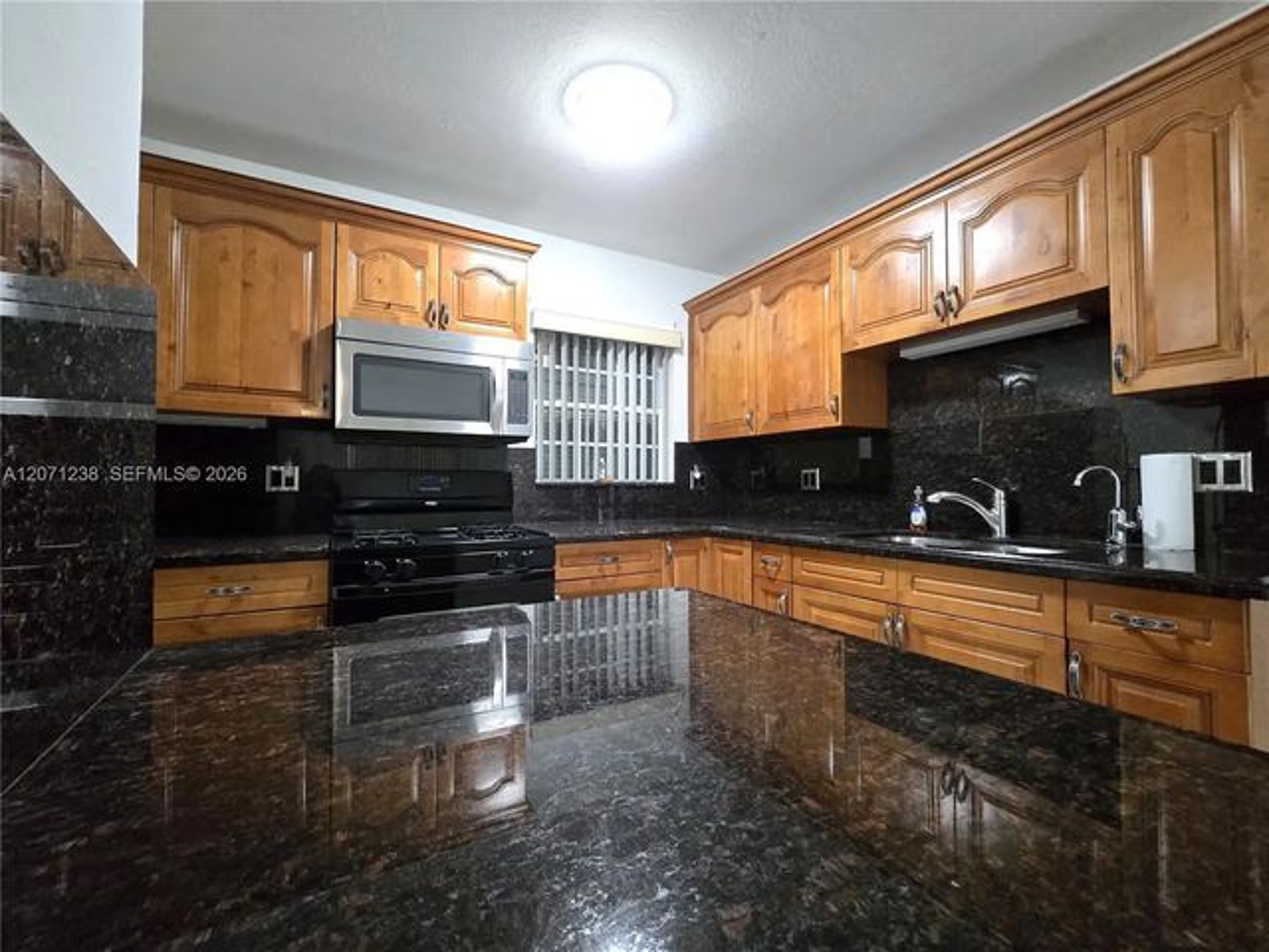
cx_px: 634
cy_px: 476
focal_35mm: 13
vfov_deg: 89.9
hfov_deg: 106.2
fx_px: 477
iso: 800
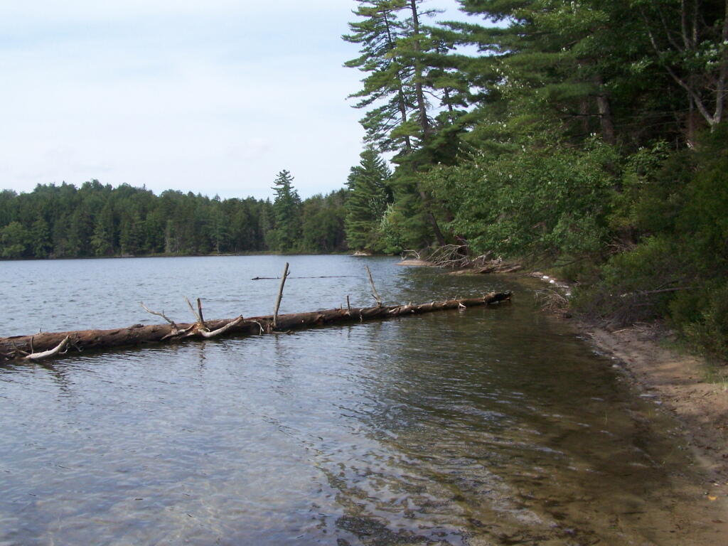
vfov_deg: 37.7
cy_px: 273
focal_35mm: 38
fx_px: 799
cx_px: 364
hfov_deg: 49.0
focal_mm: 6.3
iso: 200
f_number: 5.6
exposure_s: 1/800
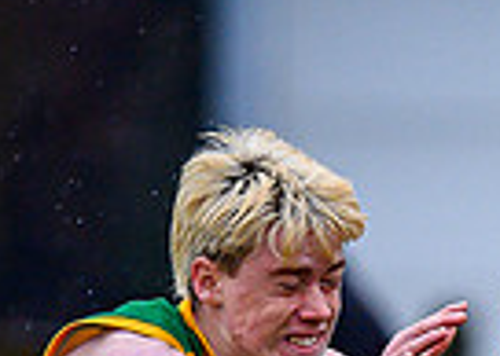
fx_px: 41899
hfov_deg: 0.7
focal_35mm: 2952
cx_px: 1230
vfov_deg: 0.5
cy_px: 782
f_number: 4
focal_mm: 500
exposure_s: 1/1600
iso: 1100
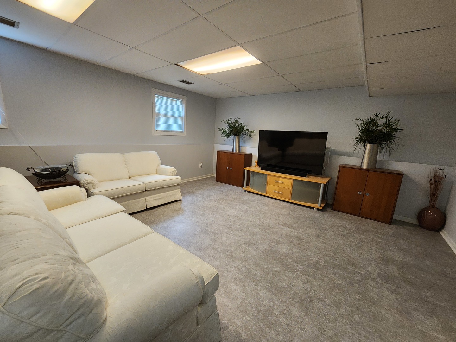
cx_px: 228
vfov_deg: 89.9
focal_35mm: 13
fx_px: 171
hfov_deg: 106.2
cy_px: 171
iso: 400
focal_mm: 2.2
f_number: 2.2
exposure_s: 1/30
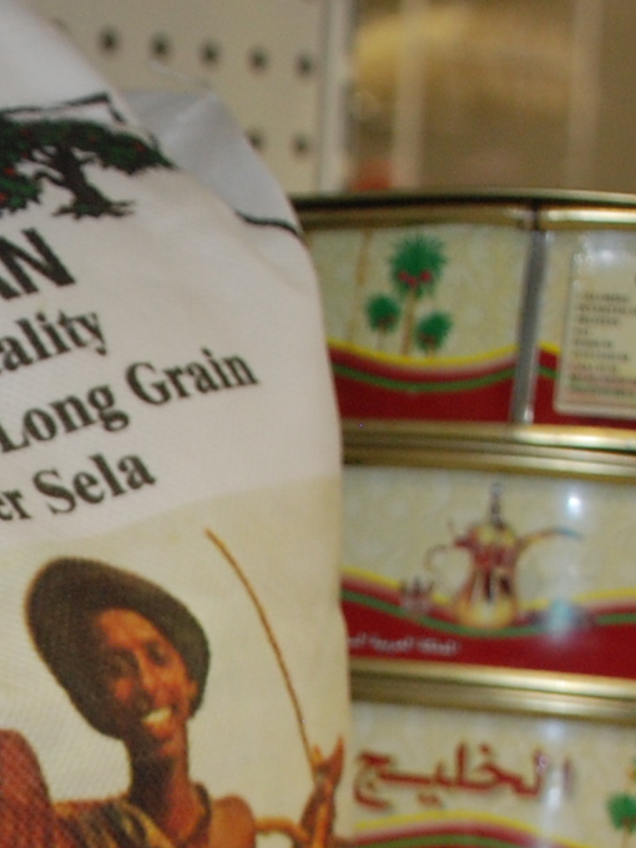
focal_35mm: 160
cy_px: 1035
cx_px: -316
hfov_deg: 9.0
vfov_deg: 12.1
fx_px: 3920
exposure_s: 1/60
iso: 400
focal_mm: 26
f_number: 4
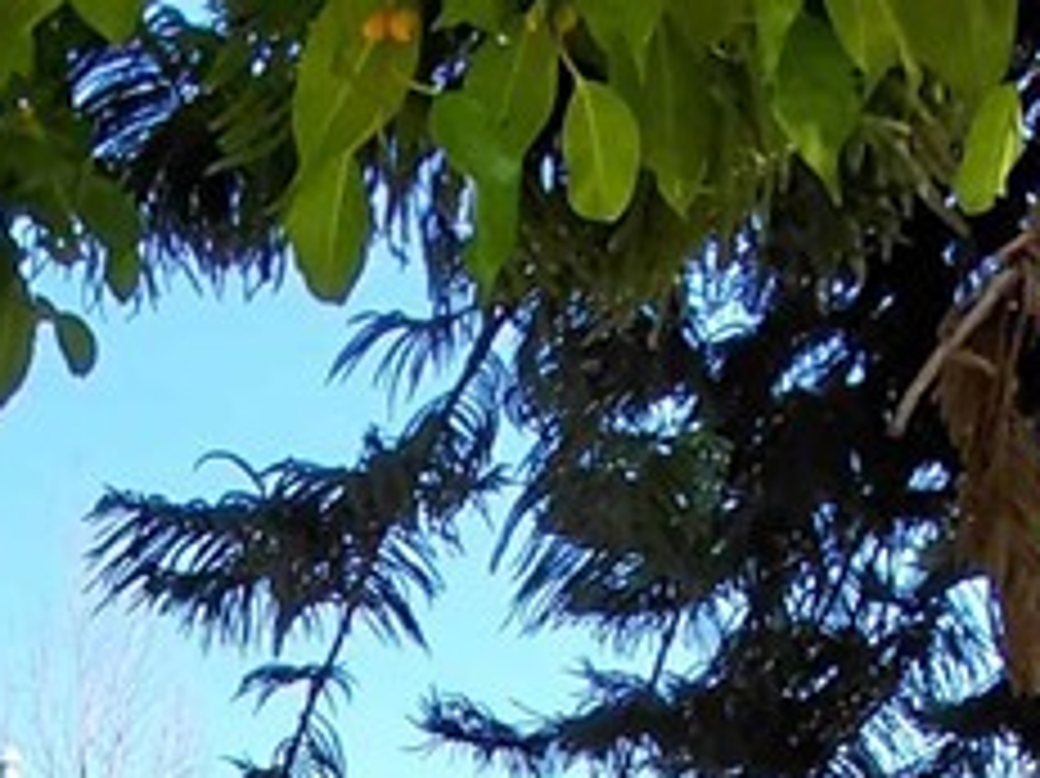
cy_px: 1439
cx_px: 153
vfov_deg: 16.8
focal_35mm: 71
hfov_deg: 26.7
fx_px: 2132
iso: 40
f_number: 2.2
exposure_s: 1/312
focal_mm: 1.64
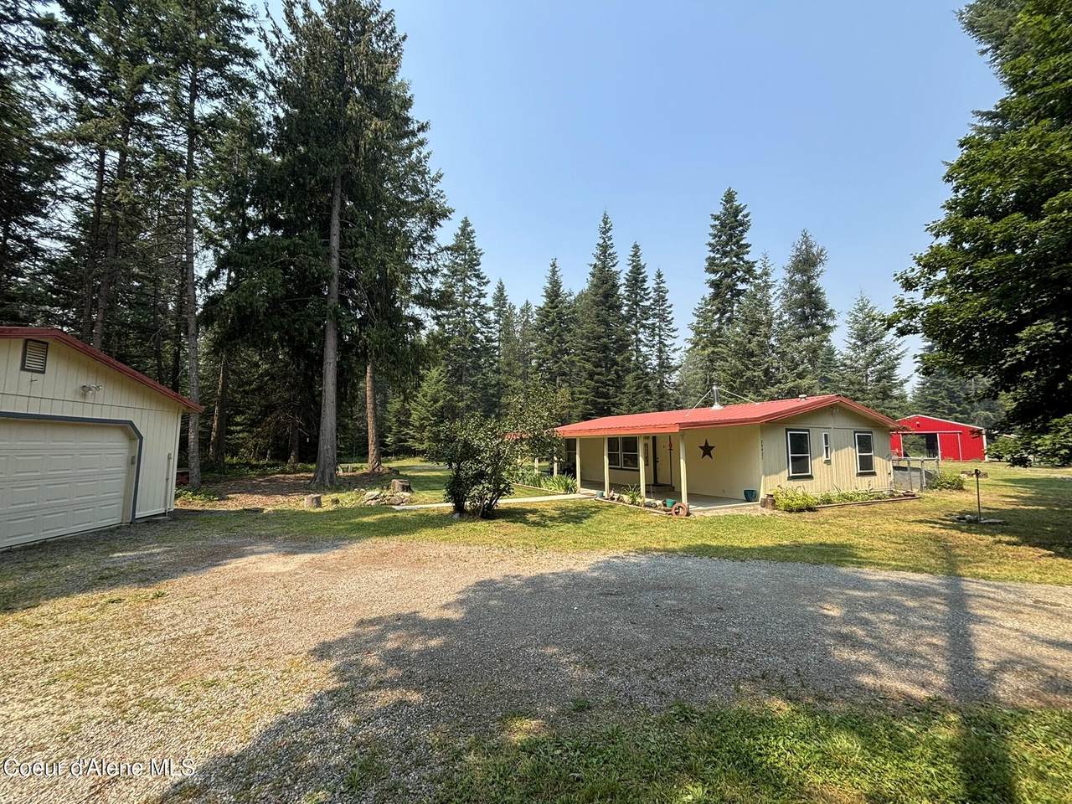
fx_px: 434
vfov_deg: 85.7
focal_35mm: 14
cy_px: 402
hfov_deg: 102.1
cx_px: 536
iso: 25
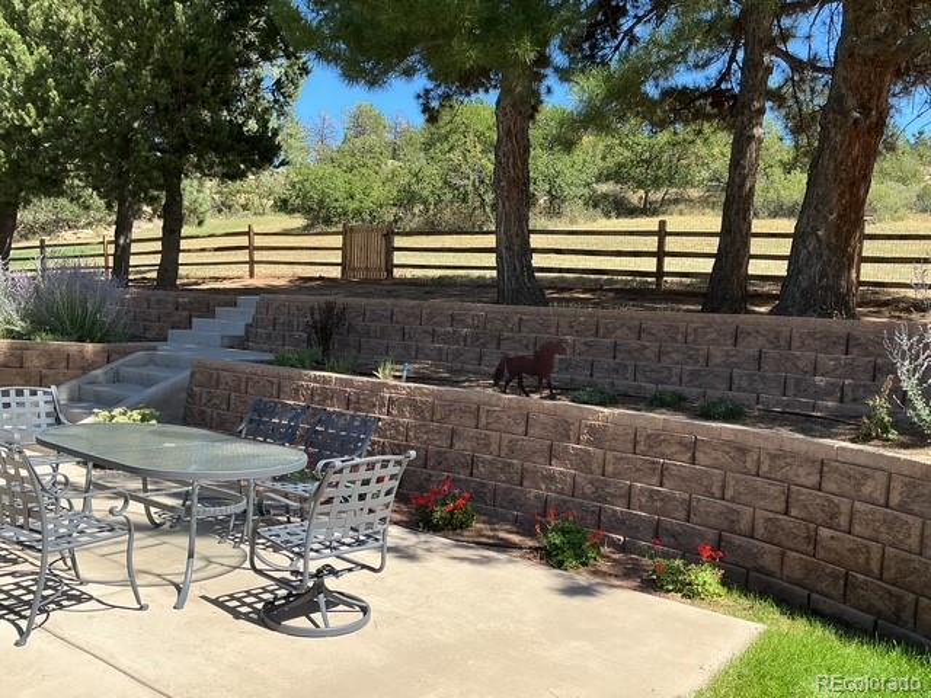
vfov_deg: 48.2
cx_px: 466
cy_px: 349
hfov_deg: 61.7
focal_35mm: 29
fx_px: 780
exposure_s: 1/683
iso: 25
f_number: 1.8
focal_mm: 3
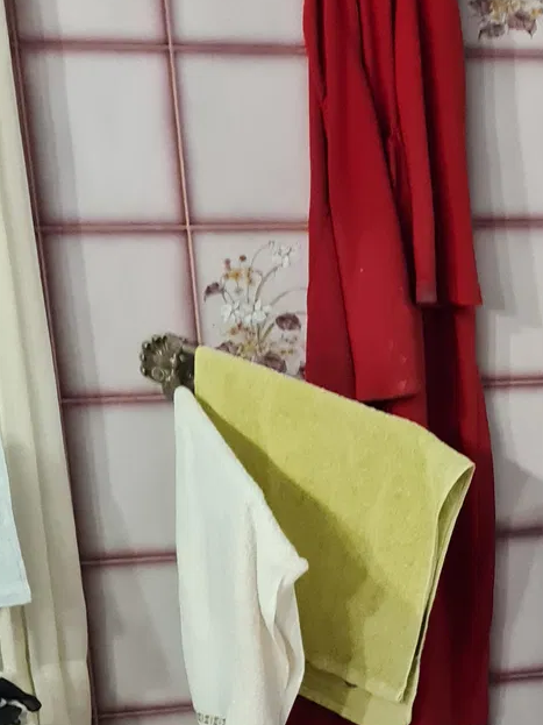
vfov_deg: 21.7
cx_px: 821
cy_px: 610
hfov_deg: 15.3
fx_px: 1862
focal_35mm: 89
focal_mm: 5.4
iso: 640
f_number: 1.8
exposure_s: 1/50
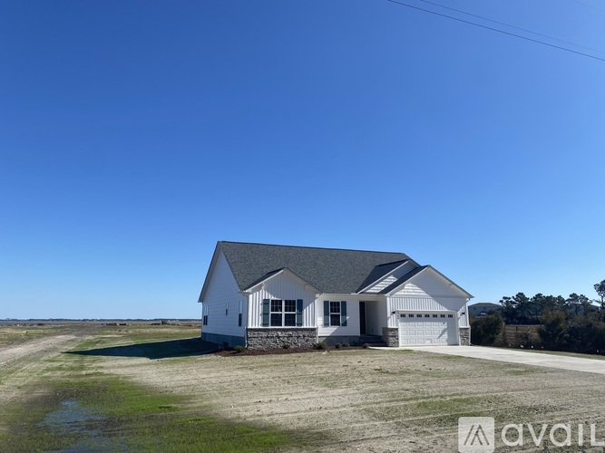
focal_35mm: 26
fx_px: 454
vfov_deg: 53.0
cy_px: 226
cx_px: 302
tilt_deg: +11.5
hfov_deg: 67.3
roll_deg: +0.4
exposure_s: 1/3610
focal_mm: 4.25
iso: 32
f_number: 1.8
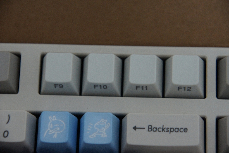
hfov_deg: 13.0
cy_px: 76
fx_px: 1001
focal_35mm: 158
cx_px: 114
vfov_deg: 8.7
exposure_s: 1/20
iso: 1600
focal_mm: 105
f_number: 5.6
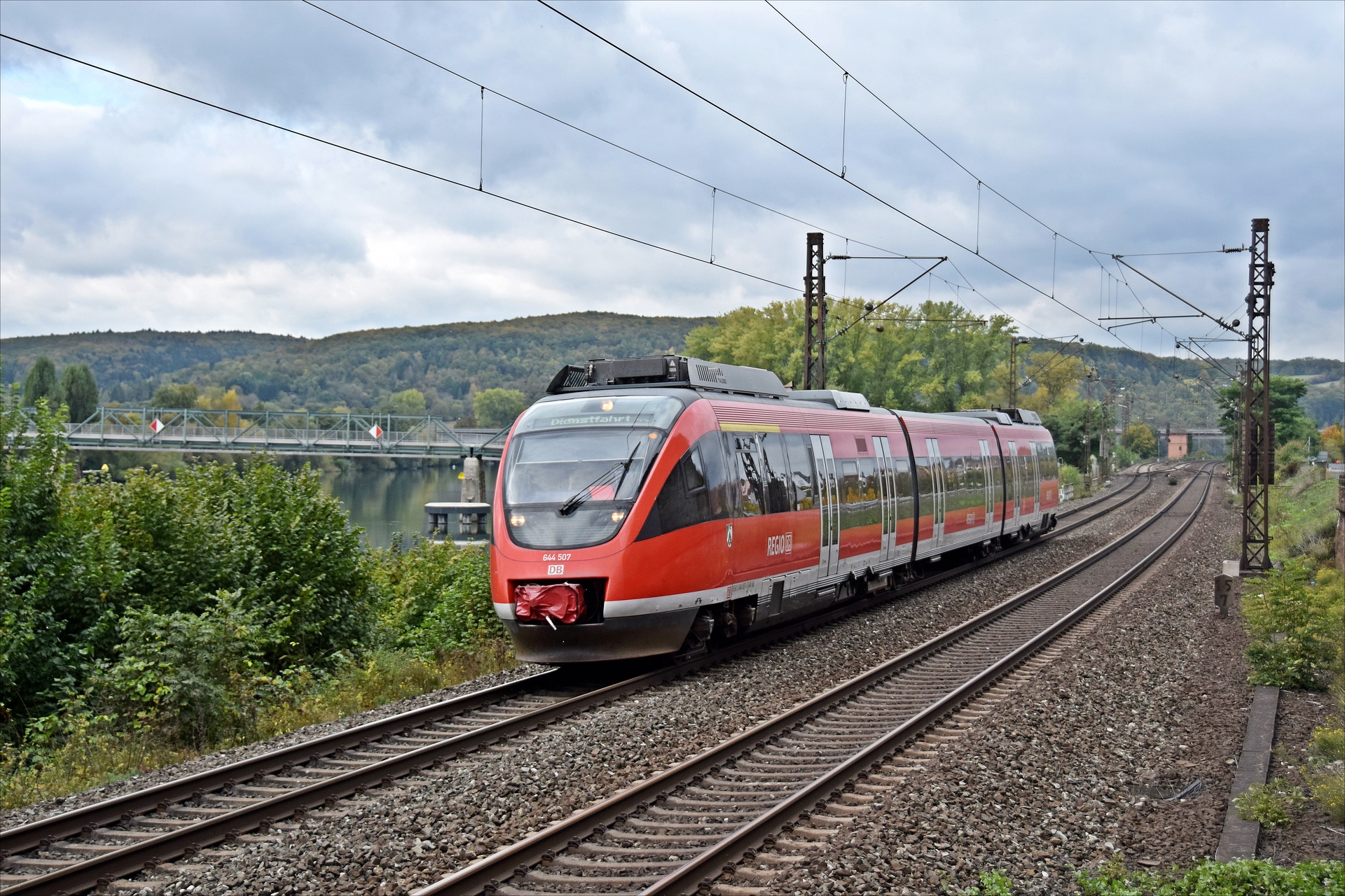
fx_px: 2354
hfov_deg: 31.9
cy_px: 448
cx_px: 672
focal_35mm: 63
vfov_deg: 21.6
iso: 400
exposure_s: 1/1250
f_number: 4.5
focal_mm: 42
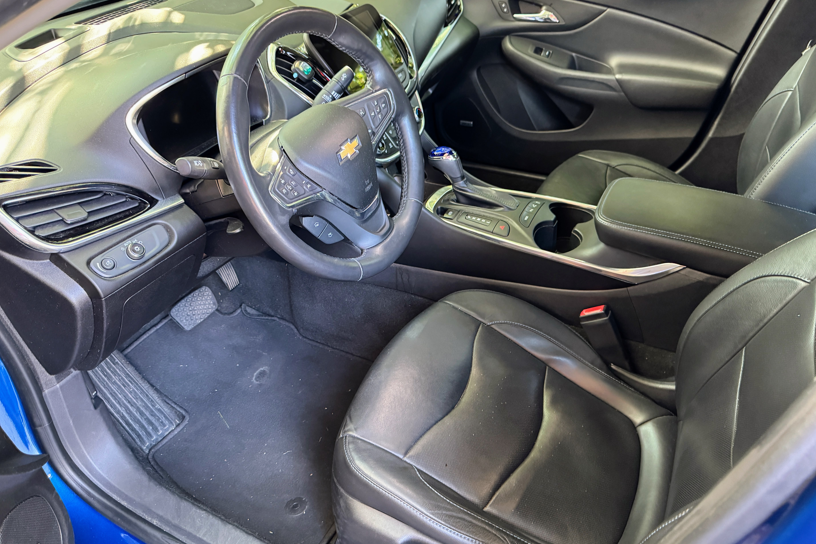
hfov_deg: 71.5
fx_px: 567
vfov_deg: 51.3
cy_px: 279
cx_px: 408
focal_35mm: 25
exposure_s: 1/47
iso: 800
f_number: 1.78
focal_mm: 6.76
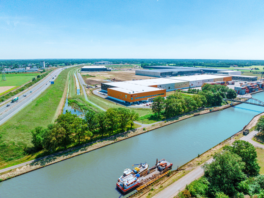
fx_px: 183
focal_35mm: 24
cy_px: 99
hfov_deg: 71.6
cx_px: 132
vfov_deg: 56.8
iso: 400
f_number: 2.8
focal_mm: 12.29
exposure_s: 1/200
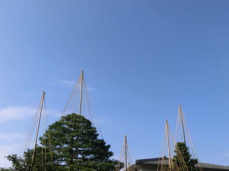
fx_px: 291
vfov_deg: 32.9
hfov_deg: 42.9
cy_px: 86
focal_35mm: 44
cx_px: 114
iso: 80
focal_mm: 7.87
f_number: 4.2
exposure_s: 1/1000
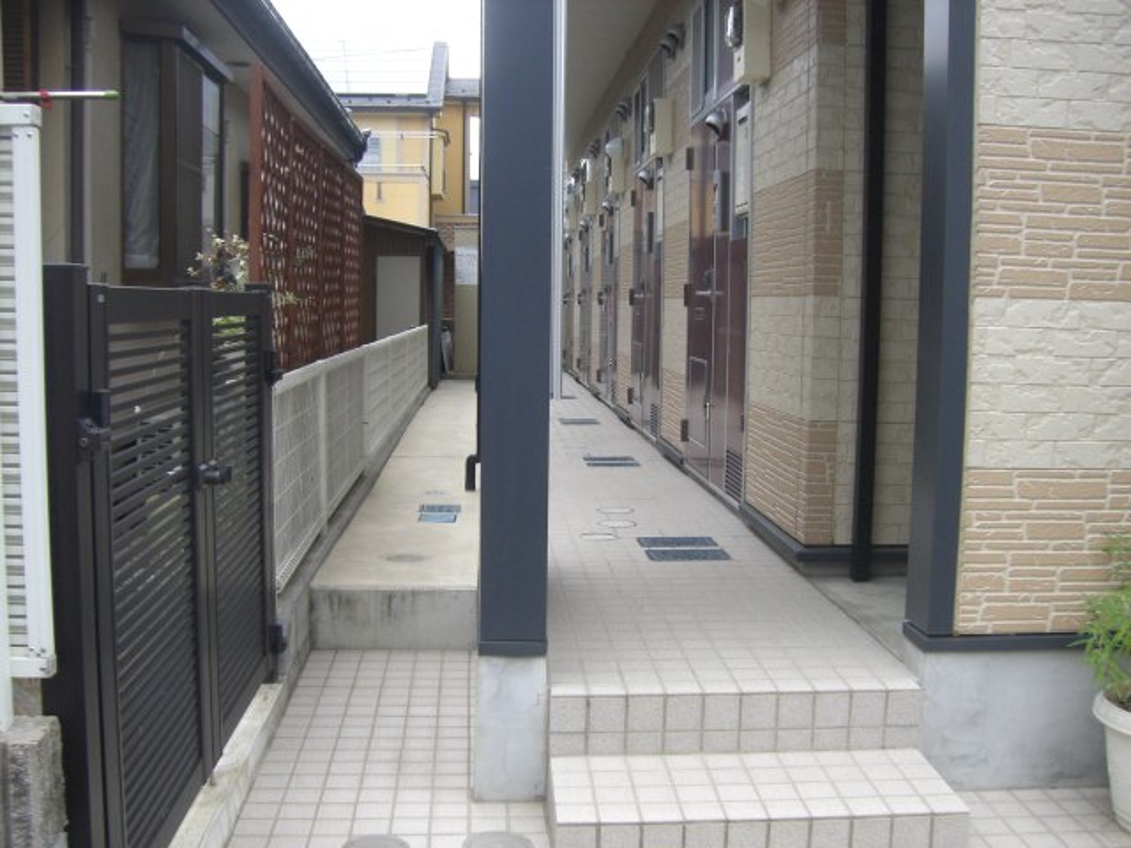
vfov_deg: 37.7
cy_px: 424
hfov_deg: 49.0
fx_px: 1242
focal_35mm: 38
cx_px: 566
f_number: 2.7
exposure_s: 1/250
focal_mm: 6.2
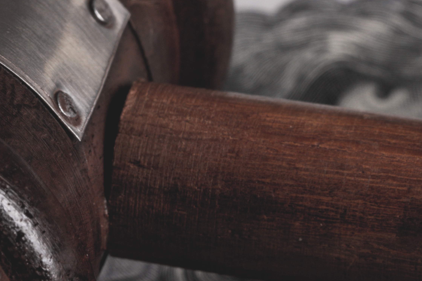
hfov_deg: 5.9
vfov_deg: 4.0
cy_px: 134
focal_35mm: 347
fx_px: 4067
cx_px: -24
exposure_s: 1/30
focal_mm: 90
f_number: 13
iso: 200
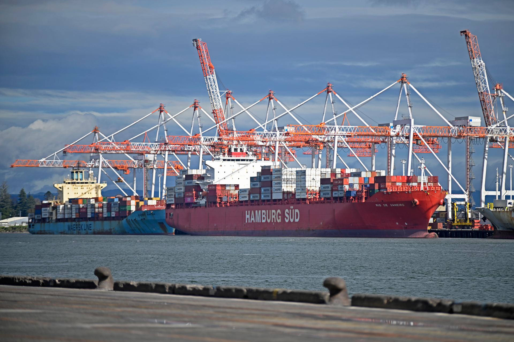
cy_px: 171
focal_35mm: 180
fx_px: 2568
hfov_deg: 11.4
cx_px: 257
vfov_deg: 7.6
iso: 100
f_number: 2.8
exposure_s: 1/2000
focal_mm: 180
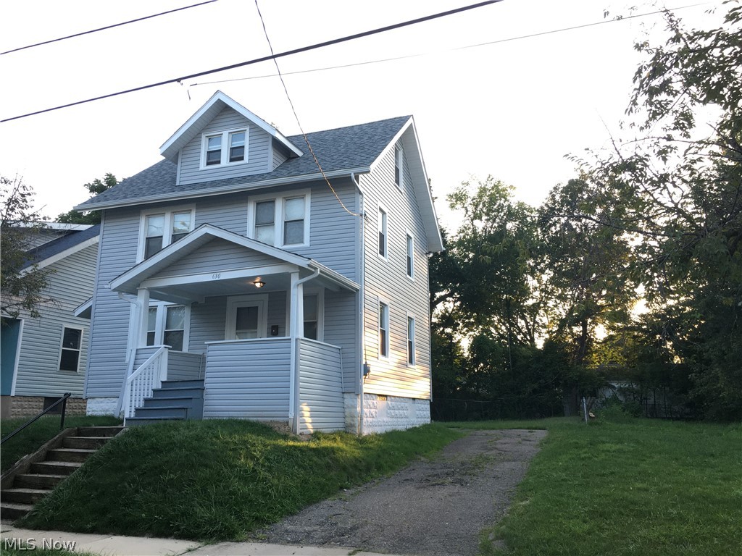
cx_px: 371
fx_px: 622
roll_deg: -1.2
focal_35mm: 29
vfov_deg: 48.2
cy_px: 278
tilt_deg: +13.8
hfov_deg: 61.7
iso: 40
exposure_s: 1/120
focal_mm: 4.15
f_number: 2.2
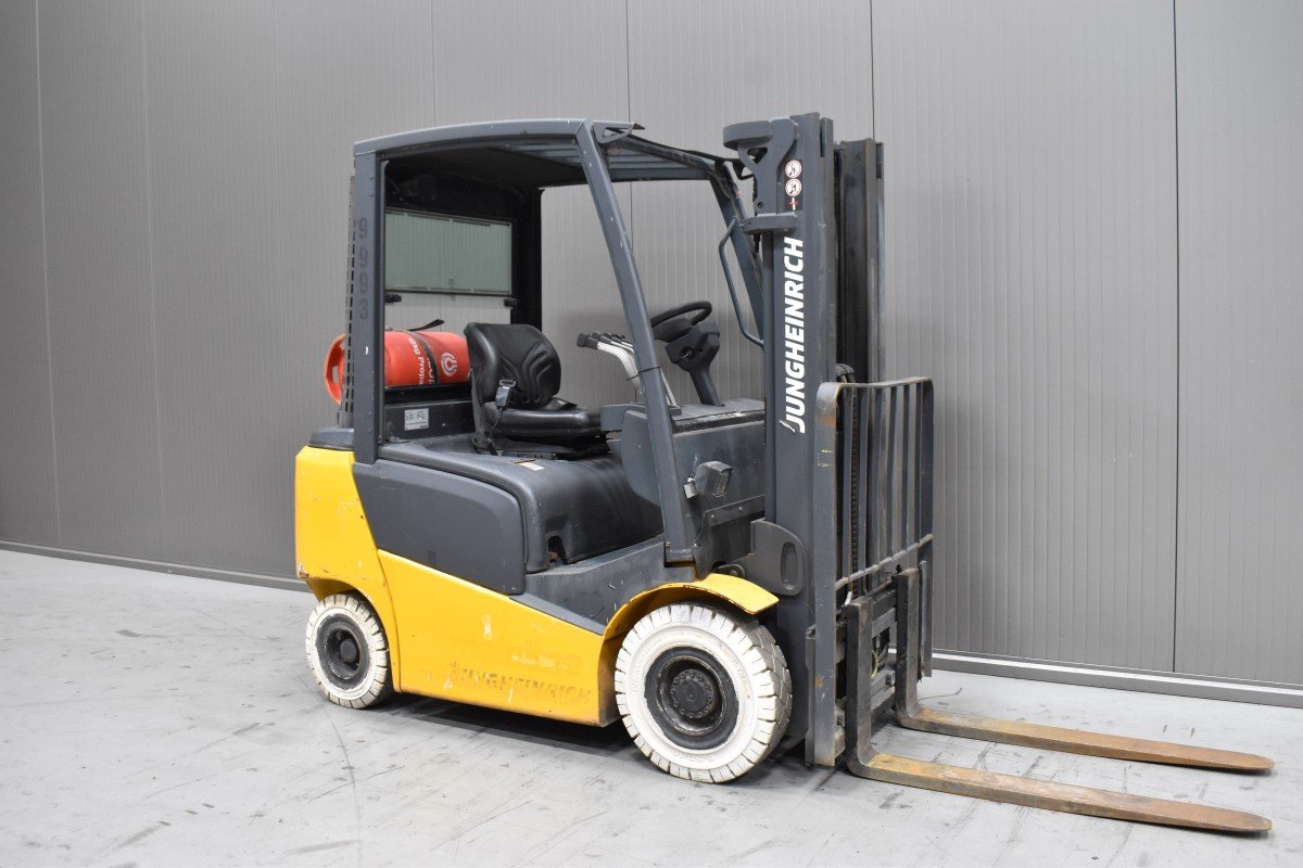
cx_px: 652
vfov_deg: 43.6
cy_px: 434
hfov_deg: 61.9
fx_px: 1086
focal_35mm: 30
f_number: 5
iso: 1600
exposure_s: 1/30
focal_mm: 20
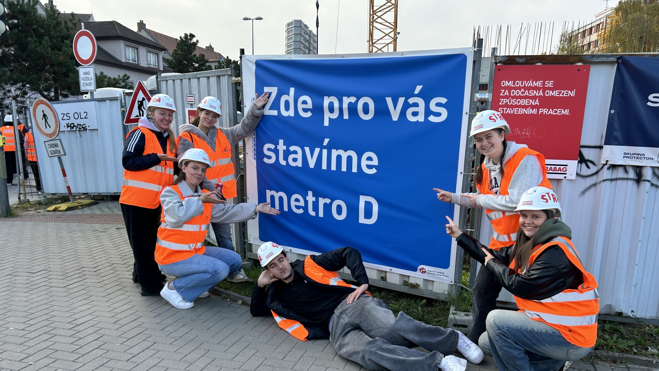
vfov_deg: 39.9
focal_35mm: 29
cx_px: 336
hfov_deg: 66.1
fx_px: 507
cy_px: 229
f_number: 1.5
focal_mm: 5.7
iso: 50
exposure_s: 1/521
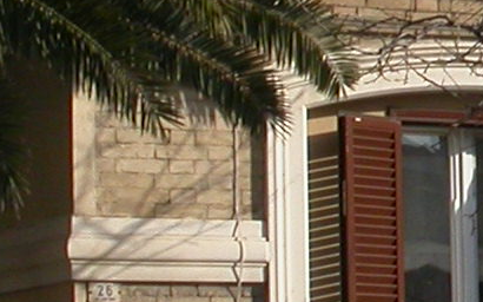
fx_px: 2935
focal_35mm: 223
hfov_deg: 9.1
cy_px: -114
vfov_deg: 5.8
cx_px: 754
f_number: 6.7
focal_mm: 7.85
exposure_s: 1/313
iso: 100
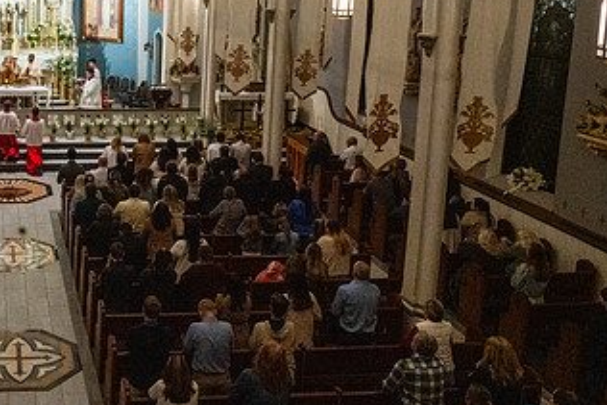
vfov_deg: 28.5
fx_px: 776
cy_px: 70
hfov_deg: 39.5
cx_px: 58
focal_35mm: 46
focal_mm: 24
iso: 5000
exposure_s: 1/60
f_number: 13
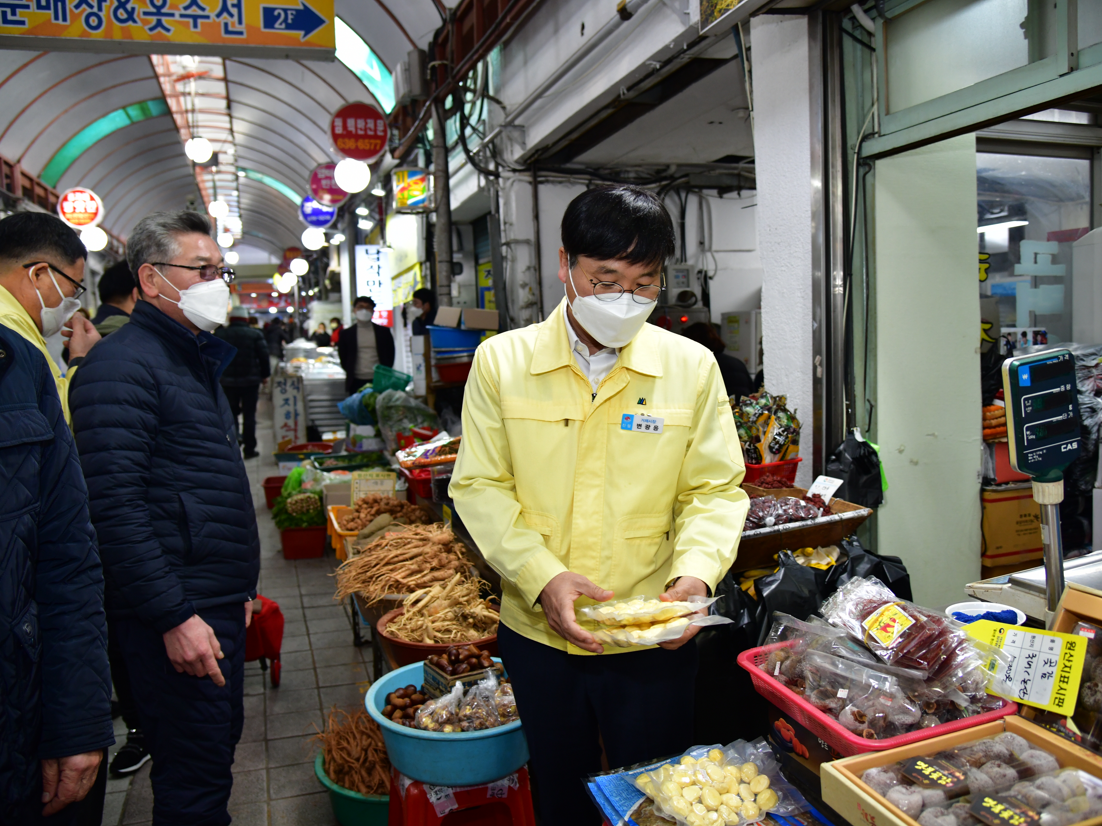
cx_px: 556
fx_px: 828
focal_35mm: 26
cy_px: 413
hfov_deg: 67.3
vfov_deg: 53.1
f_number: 4
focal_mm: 24
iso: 1400
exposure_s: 1/250
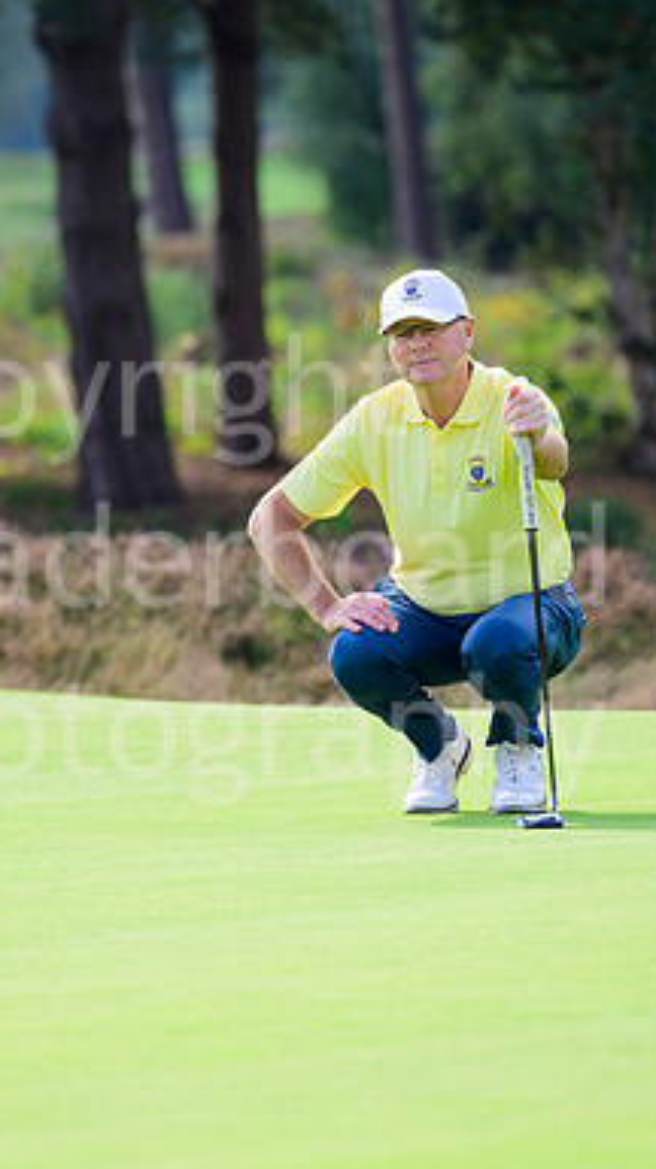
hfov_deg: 2.6
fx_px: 14687
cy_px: 584
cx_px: 219
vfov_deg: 4.6
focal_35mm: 474
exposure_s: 1/1000
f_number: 5.6
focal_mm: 300
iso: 500
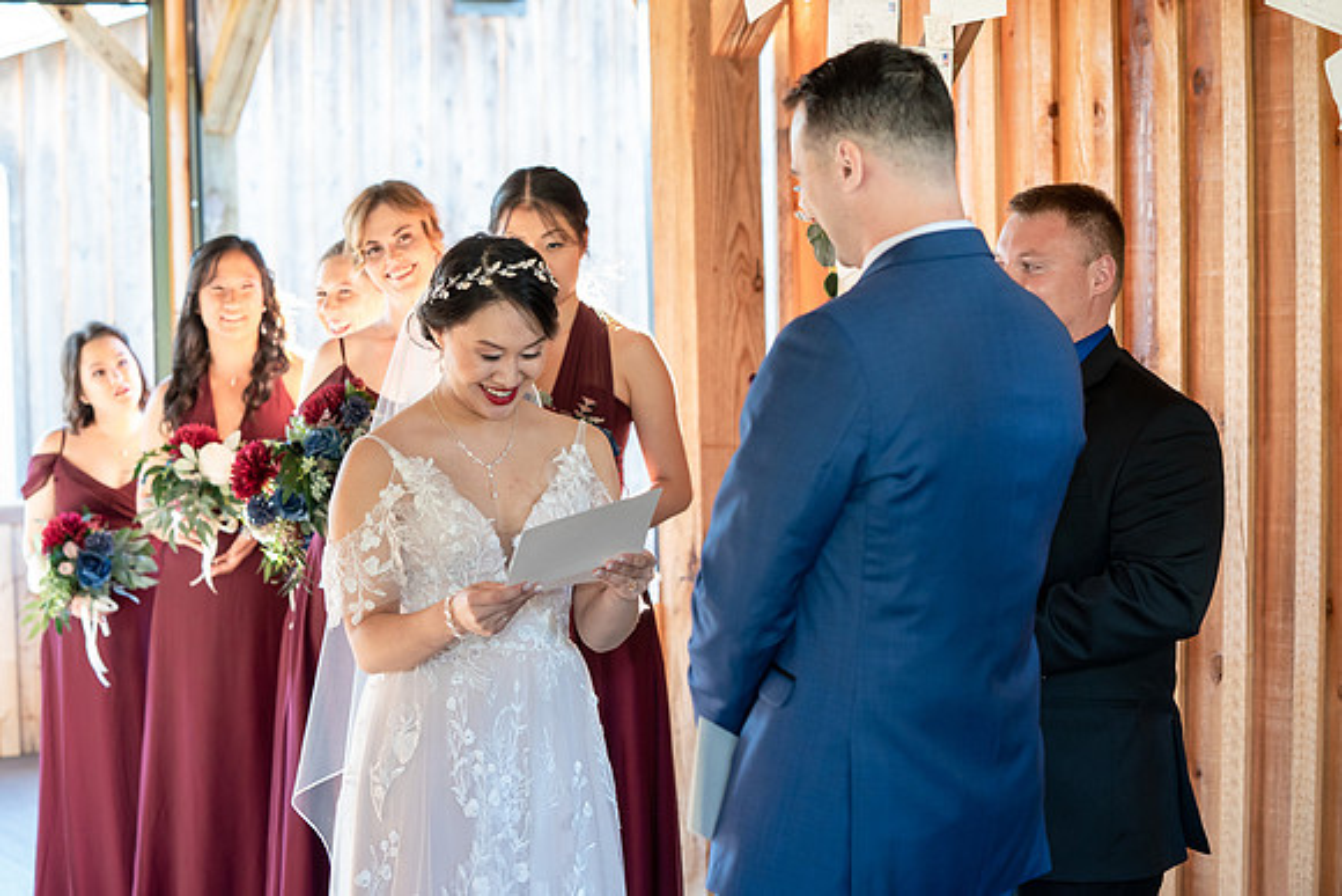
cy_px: 448
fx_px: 2610
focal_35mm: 70
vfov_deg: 19.5
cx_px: 671
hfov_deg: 28.8
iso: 2000
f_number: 4
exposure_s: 1/200
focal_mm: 70
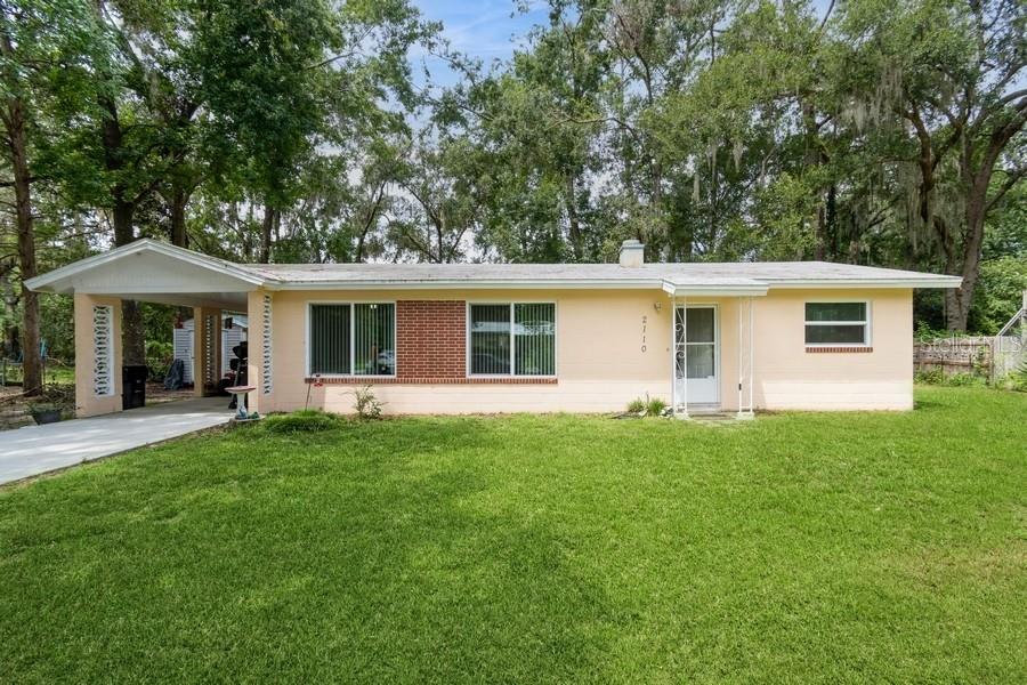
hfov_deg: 100.4
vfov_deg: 77.3
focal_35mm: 15
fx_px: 428
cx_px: 514
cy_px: 342
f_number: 8
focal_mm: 10
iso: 200
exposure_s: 1/125
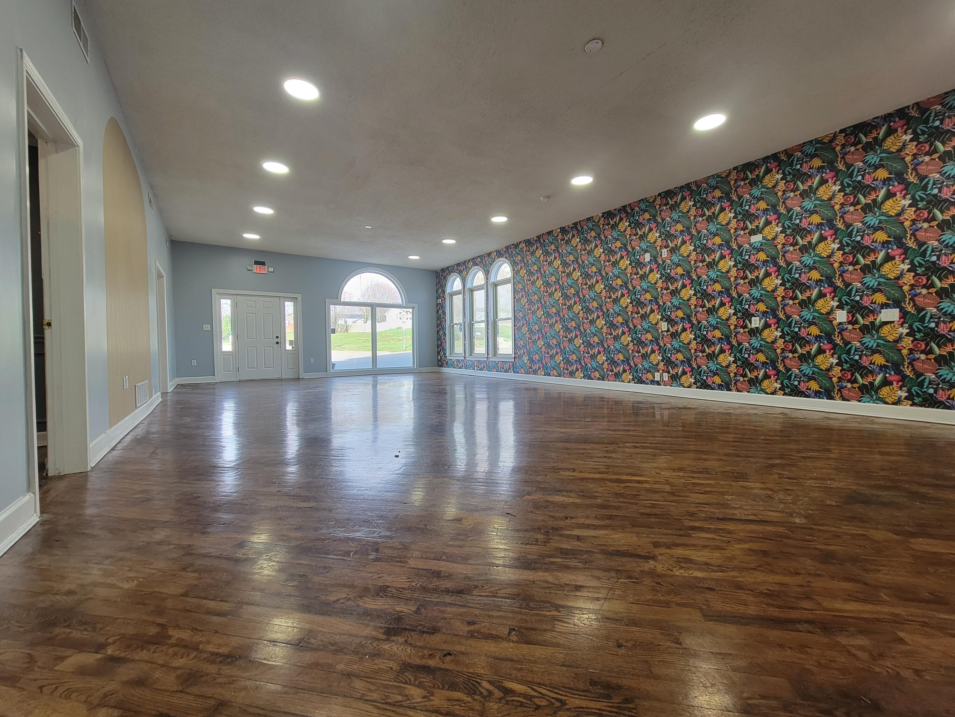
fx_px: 359
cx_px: 478
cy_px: 358
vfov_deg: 89.9
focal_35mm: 13
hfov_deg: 106.2
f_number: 2.2
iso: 125
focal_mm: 2.2
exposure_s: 1/60
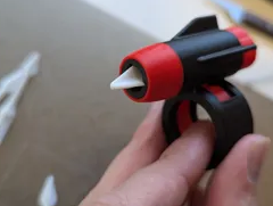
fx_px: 316
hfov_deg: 46.6
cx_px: 156
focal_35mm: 40
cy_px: 76
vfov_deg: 35.9
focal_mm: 6.81
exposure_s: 1/77.1
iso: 208
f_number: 1.85
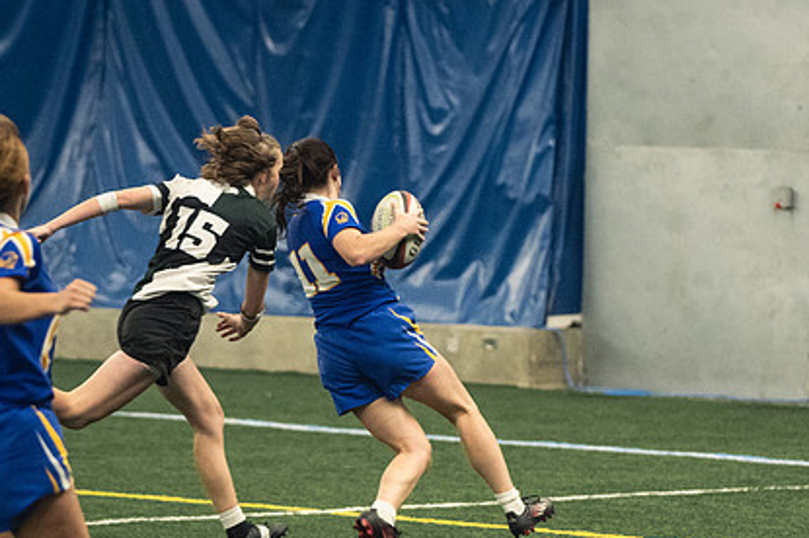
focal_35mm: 256
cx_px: 476
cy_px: 374
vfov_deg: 5.4
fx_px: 5748
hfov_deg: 8.0
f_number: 2.8
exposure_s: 1/500
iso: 8000
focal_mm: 122
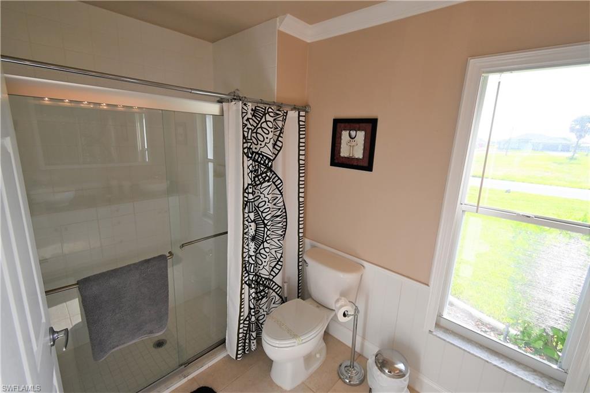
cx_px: 295
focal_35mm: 15
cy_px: 196
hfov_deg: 100.4
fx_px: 246
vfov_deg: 77.3
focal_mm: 10
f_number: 5.6
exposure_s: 1/250
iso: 200
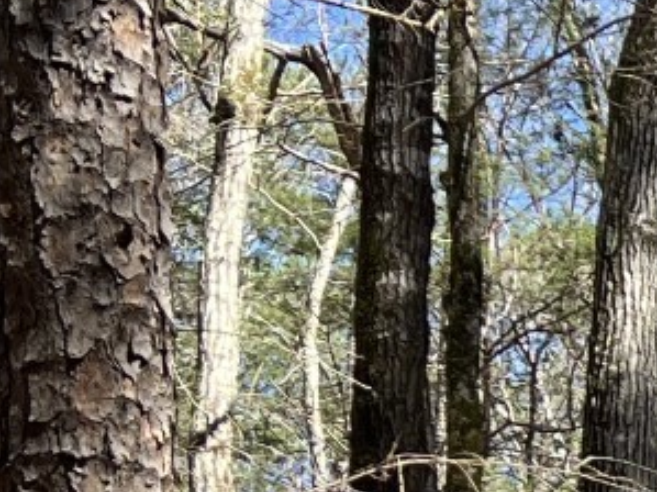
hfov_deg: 9.9
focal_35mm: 178
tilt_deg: +8.1
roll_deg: +1.2
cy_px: 986
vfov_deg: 8.0
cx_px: 1494
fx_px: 3377
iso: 50
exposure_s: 1/965
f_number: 1.5
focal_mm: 5.7
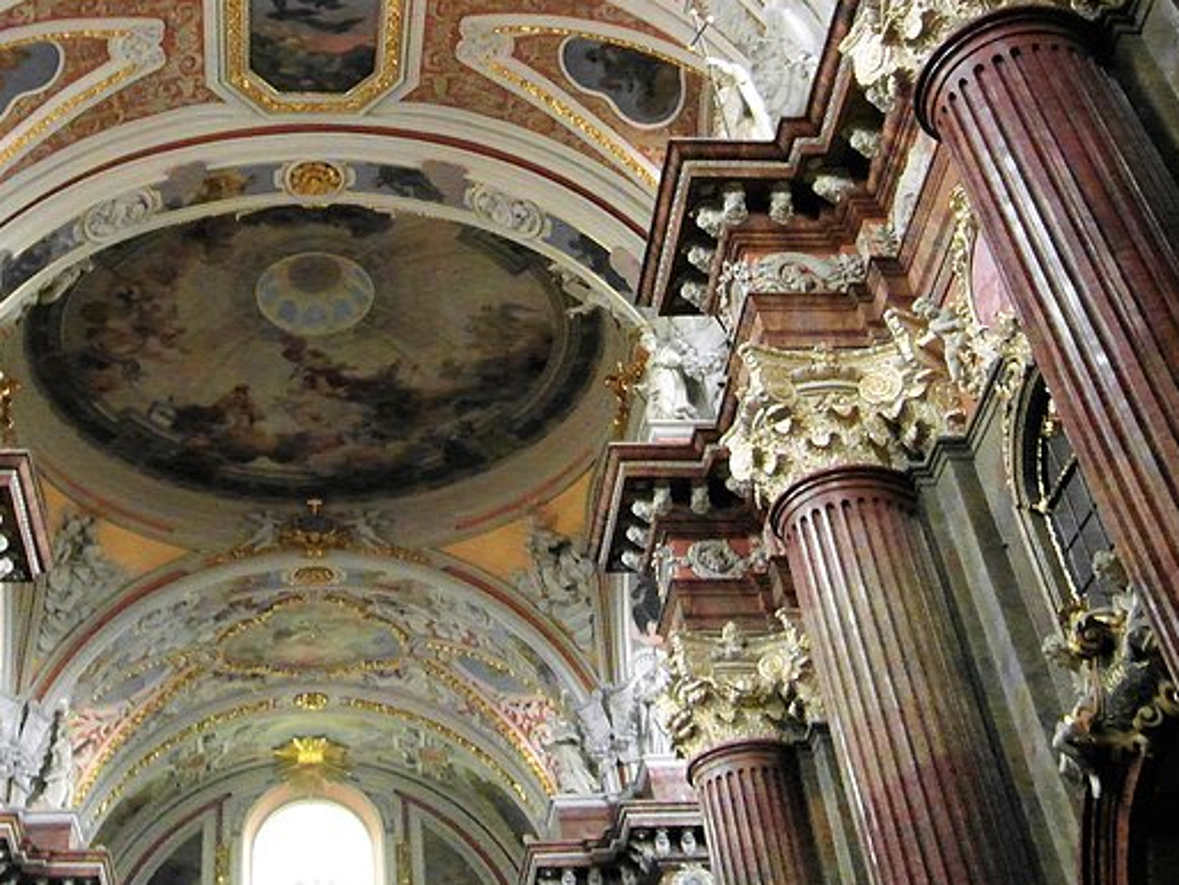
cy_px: 295
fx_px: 1431
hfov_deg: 44.0
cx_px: 367
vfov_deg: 34.1
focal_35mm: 42
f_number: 3.2
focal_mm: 4
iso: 800
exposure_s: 1/20
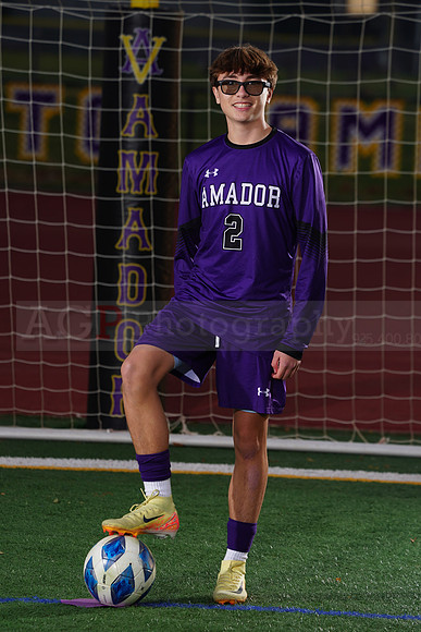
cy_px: 316
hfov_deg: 4.9
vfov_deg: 7.3
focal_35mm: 282
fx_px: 4943
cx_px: 210
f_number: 7.1
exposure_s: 1/200
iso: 200
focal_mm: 282
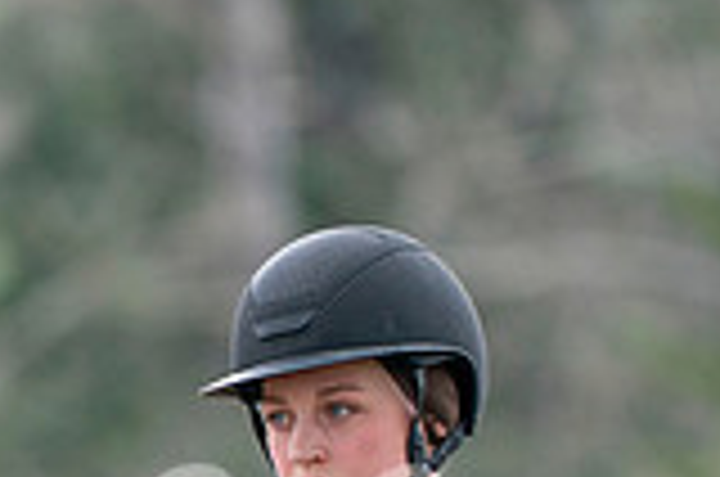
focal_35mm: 1290
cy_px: 817
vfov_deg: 1.1
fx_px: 25748
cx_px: 18
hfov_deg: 1.6
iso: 400
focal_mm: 355
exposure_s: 1/400
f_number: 5.6
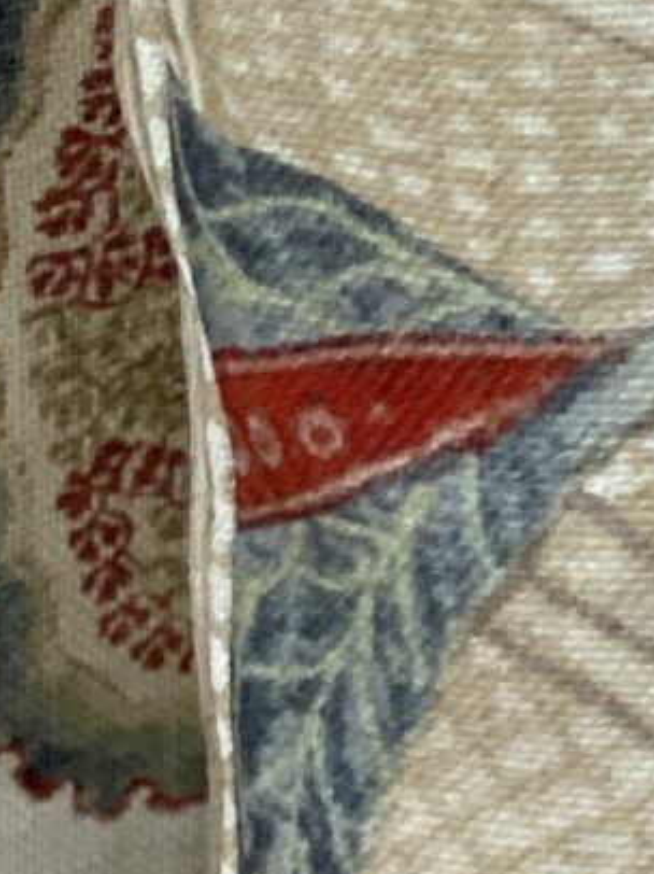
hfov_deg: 4.5
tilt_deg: -23.6
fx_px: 8271
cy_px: -1625
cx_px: -267
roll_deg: -3.2
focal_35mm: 328
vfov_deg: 5.7
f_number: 2
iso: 100
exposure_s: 1/122
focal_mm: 6
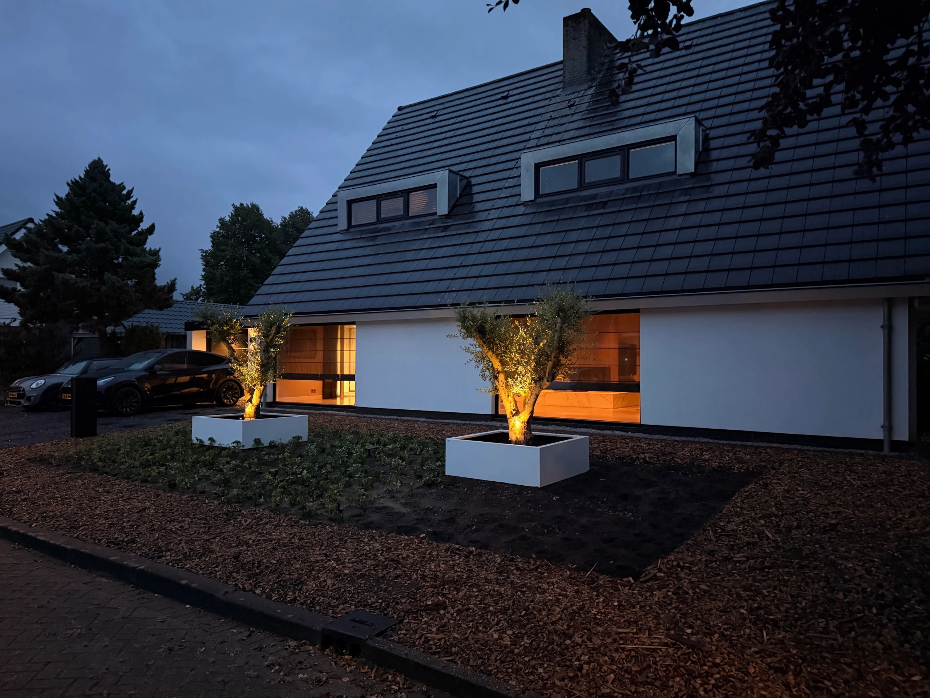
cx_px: 465
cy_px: 349
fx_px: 645
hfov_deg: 71.6
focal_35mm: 24
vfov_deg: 56.8
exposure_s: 1/15
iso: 2000
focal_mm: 6.76
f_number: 1.78
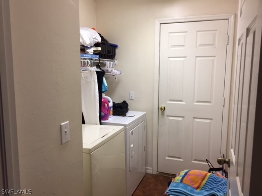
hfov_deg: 61.7
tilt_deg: -7.3
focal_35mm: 29
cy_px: 98
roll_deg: -0.4
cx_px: 131
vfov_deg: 48.2
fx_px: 219
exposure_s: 1/30
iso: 64
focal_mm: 4.15
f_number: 2.2
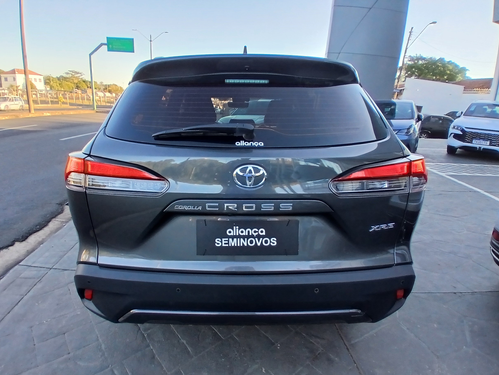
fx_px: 259
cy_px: 198
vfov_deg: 71.5
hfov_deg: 87.7
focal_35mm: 18
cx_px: 236
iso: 50
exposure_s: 1/102
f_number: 2.2
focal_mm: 1.4
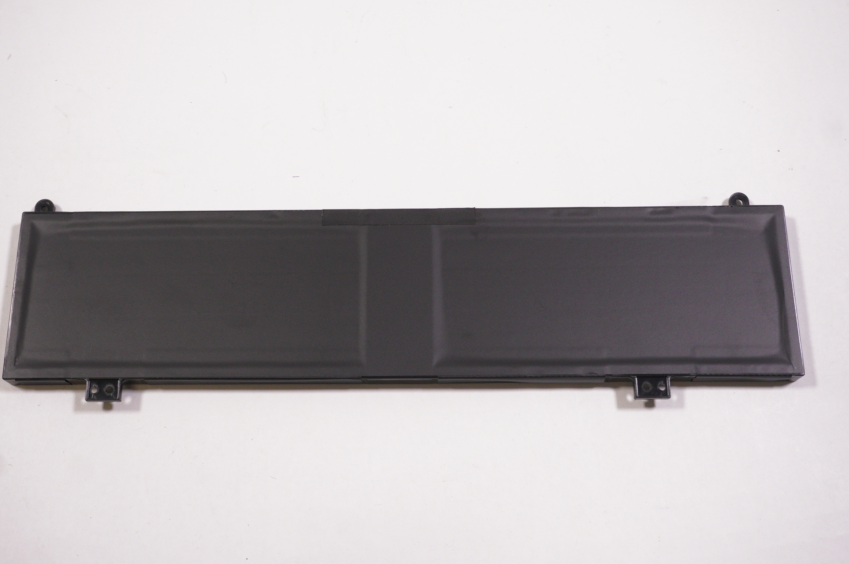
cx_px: 397
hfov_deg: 47.9
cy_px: 288
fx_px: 955
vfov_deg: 32.9
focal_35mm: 41
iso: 1600
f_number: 5.6
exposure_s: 1/400
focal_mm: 25
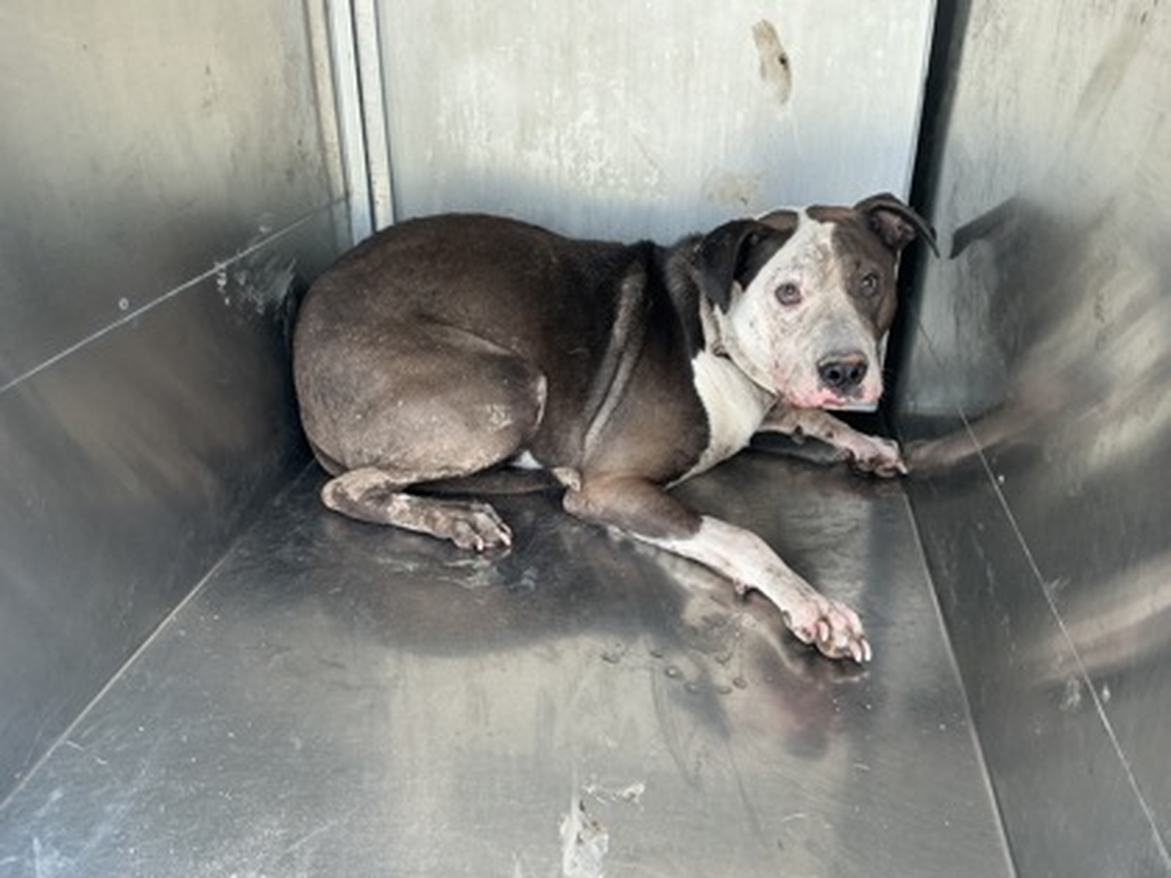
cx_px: 586
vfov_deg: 48.2
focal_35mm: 29
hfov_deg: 61.7
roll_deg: -1.2
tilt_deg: -28.3
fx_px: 981
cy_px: 439
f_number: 1.8
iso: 40
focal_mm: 3
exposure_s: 1/120
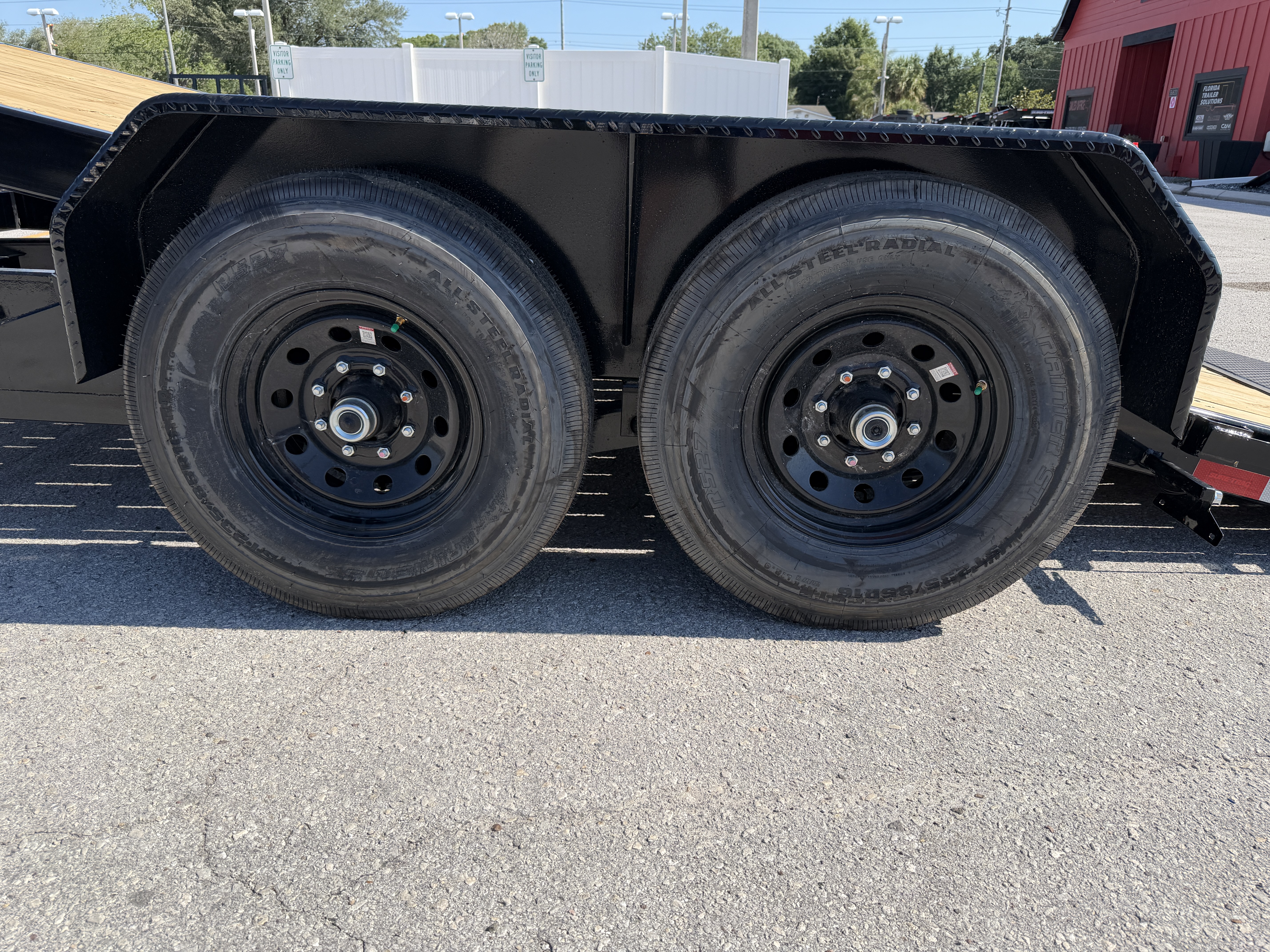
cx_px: 635
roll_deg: +0.2
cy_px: 476
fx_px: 881
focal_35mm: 24
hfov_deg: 71.6
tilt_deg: -20.9
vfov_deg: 56.8
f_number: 1.78
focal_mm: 6.76
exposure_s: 1/3279
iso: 80
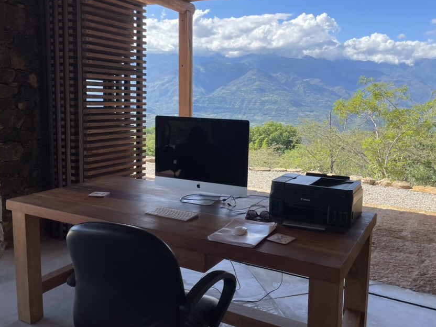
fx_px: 403
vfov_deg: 44.2
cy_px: 160
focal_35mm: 32
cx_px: 239
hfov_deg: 56.7
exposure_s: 1/1182
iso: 32
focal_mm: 4.2
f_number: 1.6
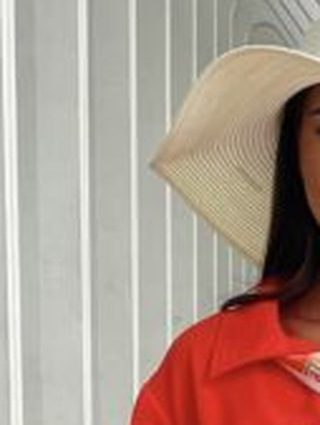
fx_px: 1453
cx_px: 375
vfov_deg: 14.0
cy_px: 863
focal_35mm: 118
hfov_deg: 12.3
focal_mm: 5.1
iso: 32
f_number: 1.6
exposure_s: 1/129
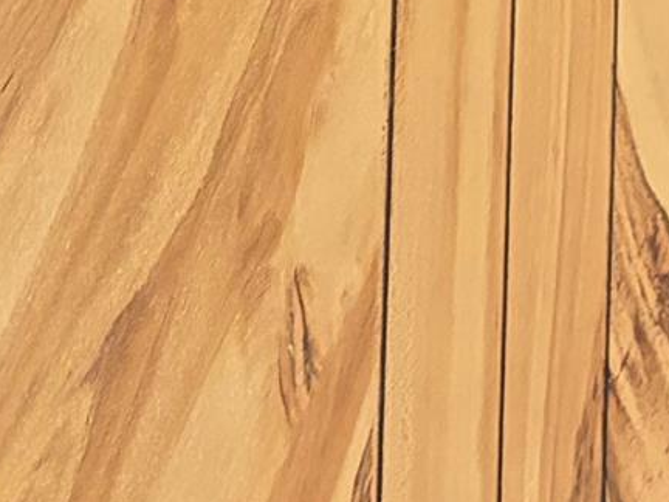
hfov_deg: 10.0
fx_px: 3575
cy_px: 421
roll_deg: +1.3
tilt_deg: -2.8
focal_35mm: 185
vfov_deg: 8.0
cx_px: -633
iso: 1000
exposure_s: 1/30
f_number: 1.6
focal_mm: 5.96
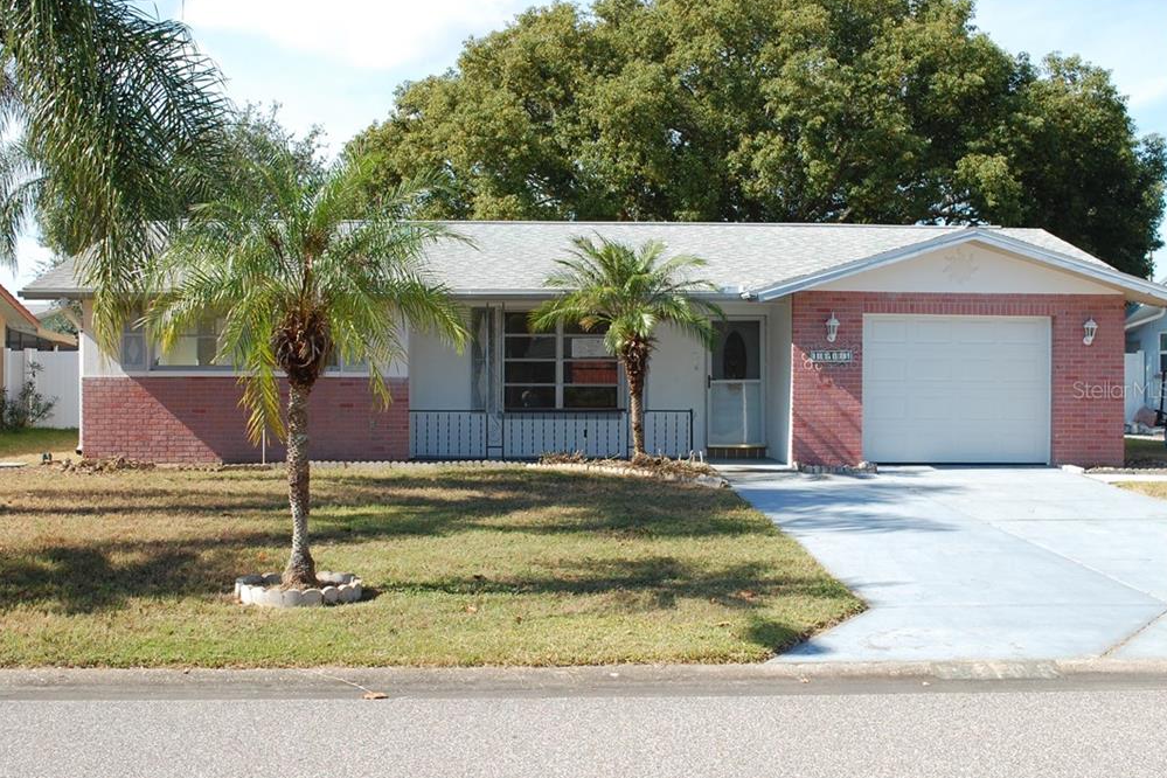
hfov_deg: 45.4
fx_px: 1394
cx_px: 578
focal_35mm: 43
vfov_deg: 31.2
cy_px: 389
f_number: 8
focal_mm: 28
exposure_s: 1/250
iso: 200
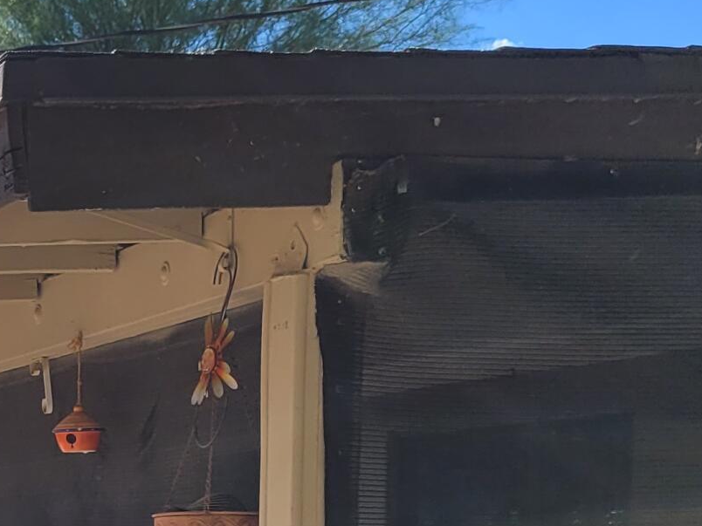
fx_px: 1967
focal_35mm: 97
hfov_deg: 19.2
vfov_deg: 14.7
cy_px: 634
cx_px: -127
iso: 40
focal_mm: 5.4
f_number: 1.8
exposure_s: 1/2327
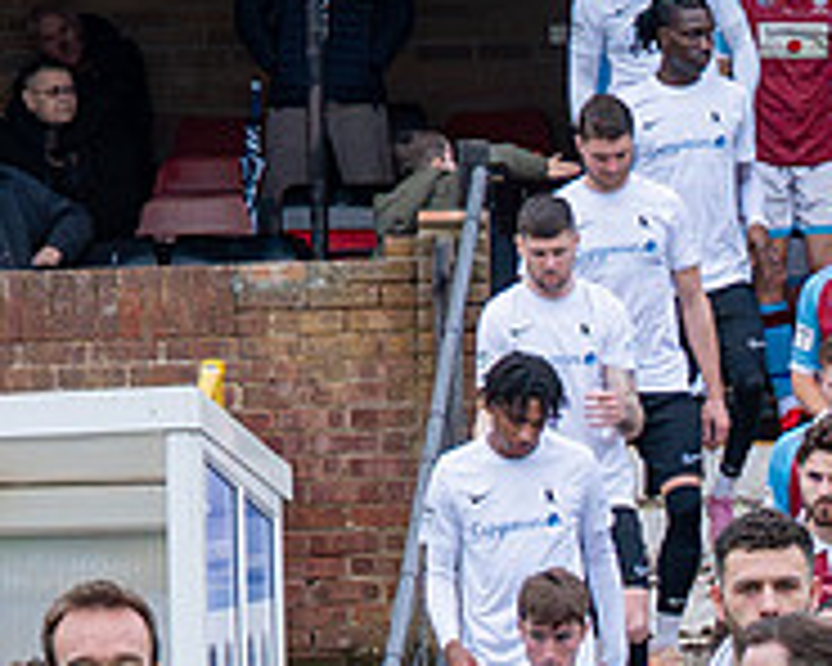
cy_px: 1290
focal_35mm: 351
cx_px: 902
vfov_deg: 4.4
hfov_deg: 5.5
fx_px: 8643
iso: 1250
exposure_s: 1/320
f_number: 5
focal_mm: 46
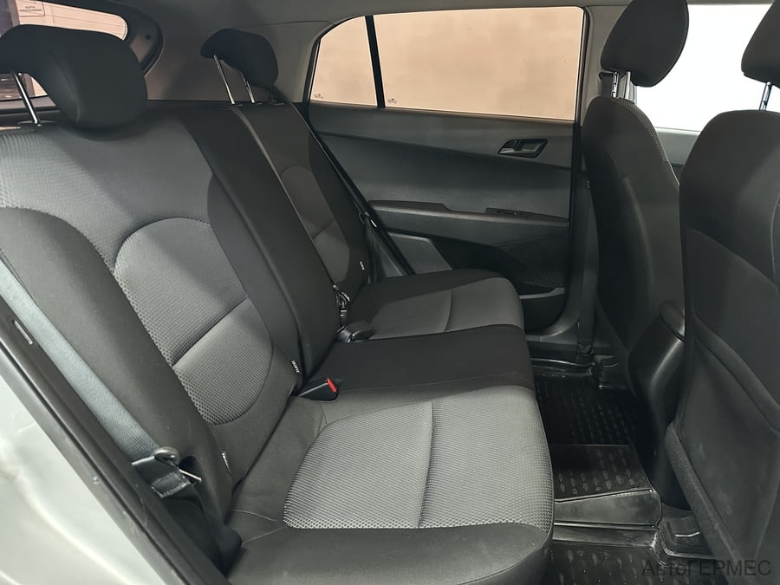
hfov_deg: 71.6
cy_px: 292
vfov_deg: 56.8
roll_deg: +0.3
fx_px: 541
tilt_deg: -20.3
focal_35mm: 24
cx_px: 390
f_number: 1.78
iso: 800
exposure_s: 1/33
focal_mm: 6.86
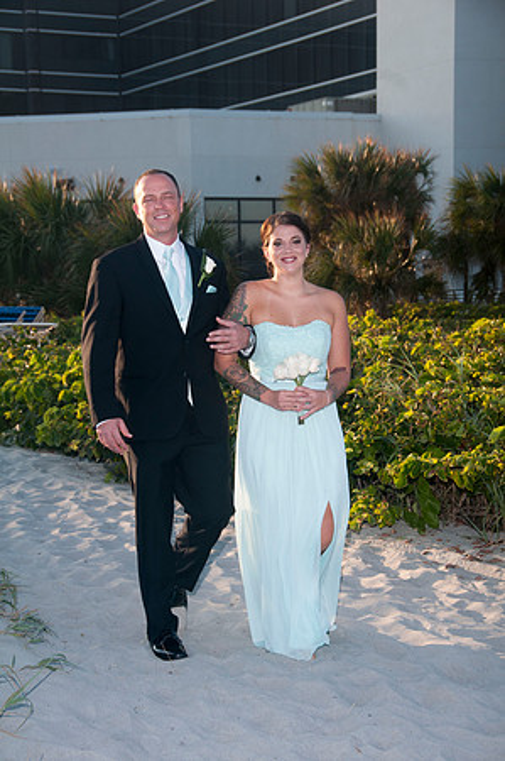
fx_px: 1898
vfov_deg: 22.6
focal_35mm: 90
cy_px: 380
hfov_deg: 15.2
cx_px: 252
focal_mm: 60
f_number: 8
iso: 100
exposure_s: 1/250
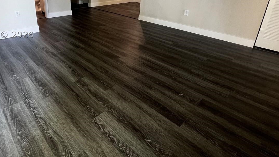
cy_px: 34
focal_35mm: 21
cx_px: 112
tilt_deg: -19.5
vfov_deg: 50.8
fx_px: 155
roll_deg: -2.4
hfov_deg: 82.9
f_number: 1.8
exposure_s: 1/67
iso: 250
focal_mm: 1.57
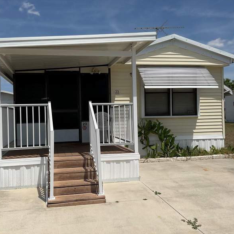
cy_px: 118
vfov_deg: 47.2
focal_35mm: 35
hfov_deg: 47.1
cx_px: 99
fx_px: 268
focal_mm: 3
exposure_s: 1/4785
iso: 16
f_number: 1.8
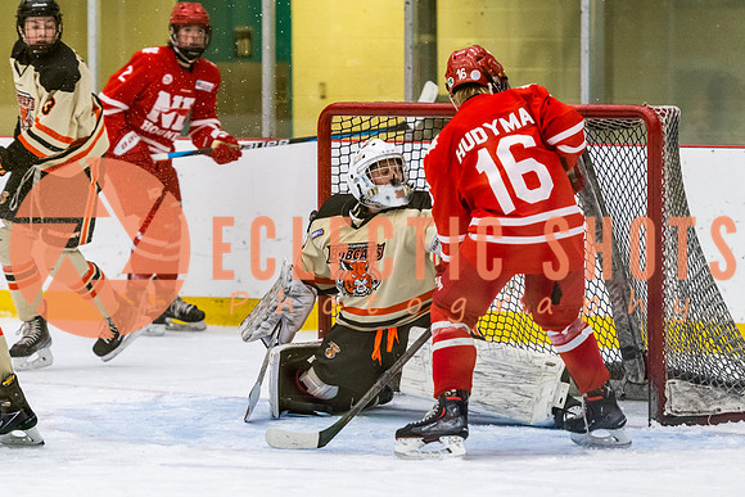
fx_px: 4631
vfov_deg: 6.1
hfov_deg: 9.2
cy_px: 327
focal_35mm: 224
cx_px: 336
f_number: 2.8
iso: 2800
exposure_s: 1/640
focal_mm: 150
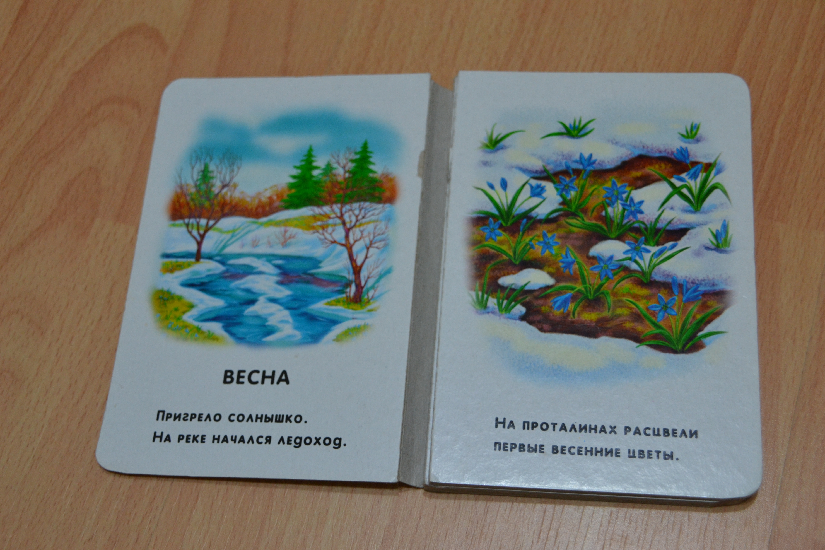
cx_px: 412
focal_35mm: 60
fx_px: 1375
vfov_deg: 22.6
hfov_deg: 33.4
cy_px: 275
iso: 900
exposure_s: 1/60
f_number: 4.8
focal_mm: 40
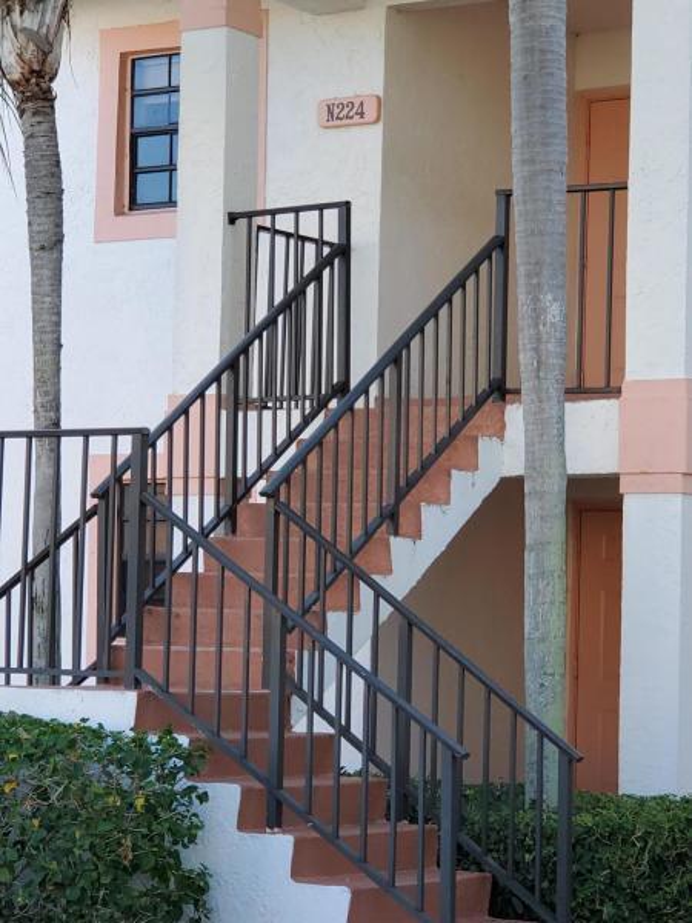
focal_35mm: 52
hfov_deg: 28.0
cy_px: 462
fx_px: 1386
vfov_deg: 36.8
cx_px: 346
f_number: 2.4
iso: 50
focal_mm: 6
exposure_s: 1/120
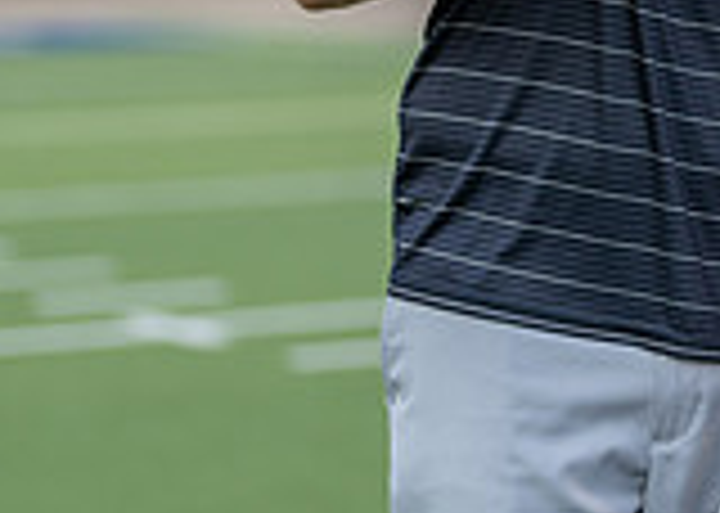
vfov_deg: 6.9
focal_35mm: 209
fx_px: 4270
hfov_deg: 9.5
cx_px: 921
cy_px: 29
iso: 100
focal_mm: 50
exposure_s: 1/2000
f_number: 1.2
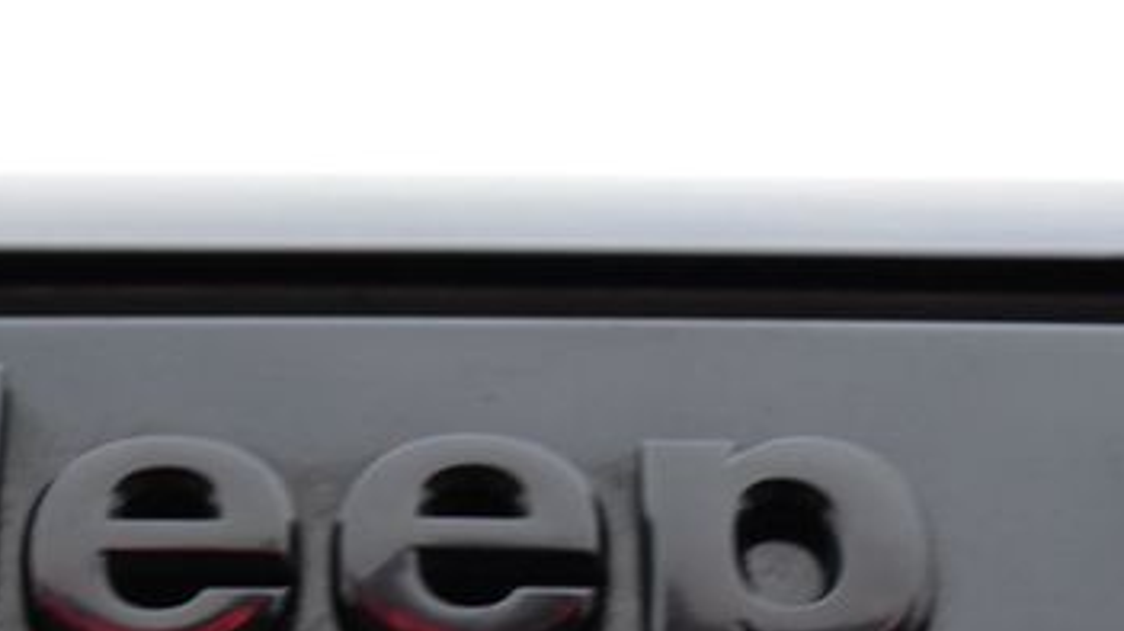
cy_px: 500
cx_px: 439
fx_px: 4438
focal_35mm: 149
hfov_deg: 14.4
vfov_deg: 8.1
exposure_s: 1/15
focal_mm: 52
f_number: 5.6
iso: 1600
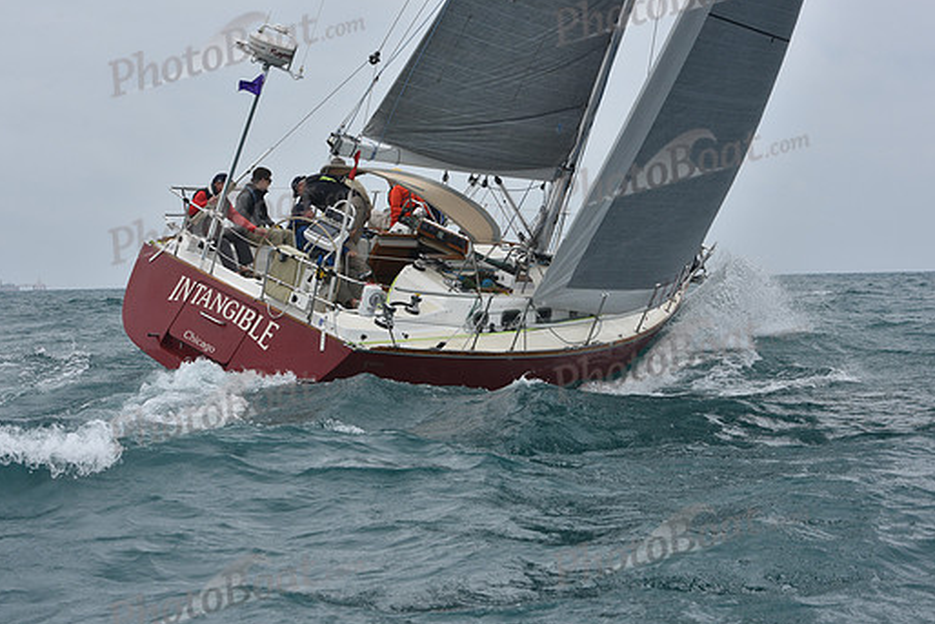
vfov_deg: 17.3
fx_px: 2052
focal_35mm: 79
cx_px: 460
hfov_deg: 25.7
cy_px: 287
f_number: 9
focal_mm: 70
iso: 250
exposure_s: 1/800
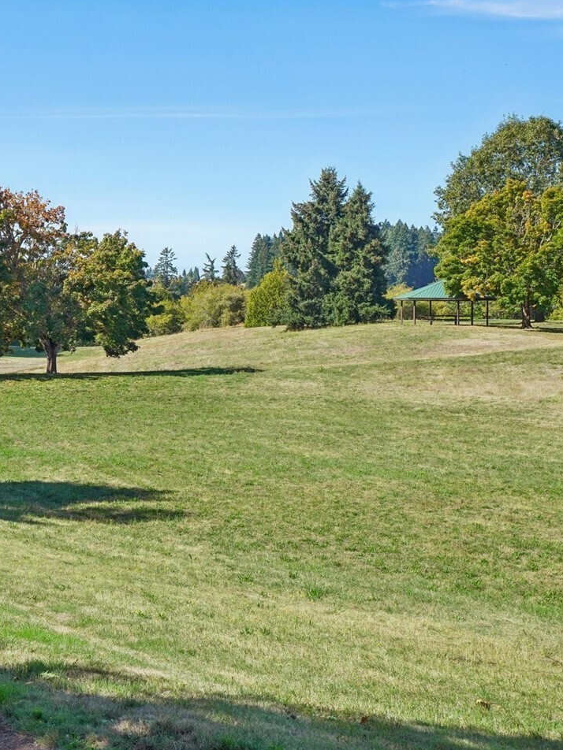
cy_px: 312
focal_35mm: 60
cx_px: 112
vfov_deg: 32.1
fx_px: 1301
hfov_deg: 24.0
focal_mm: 35
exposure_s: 1/640
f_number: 8
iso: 400
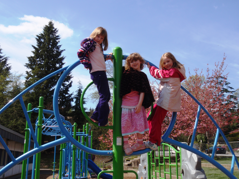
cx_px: 120
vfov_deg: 39.7
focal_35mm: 36
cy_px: 90
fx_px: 249
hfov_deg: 51.4
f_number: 6.3
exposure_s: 1/200
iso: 64
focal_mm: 6.53
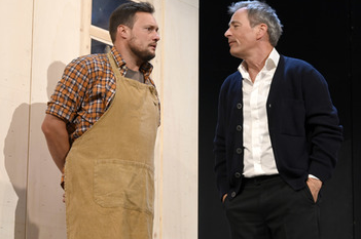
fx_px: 1081
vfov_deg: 12.6
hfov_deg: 18.9
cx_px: 198
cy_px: 131
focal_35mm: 108
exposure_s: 1/80
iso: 1600
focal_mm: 84
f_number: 6.3
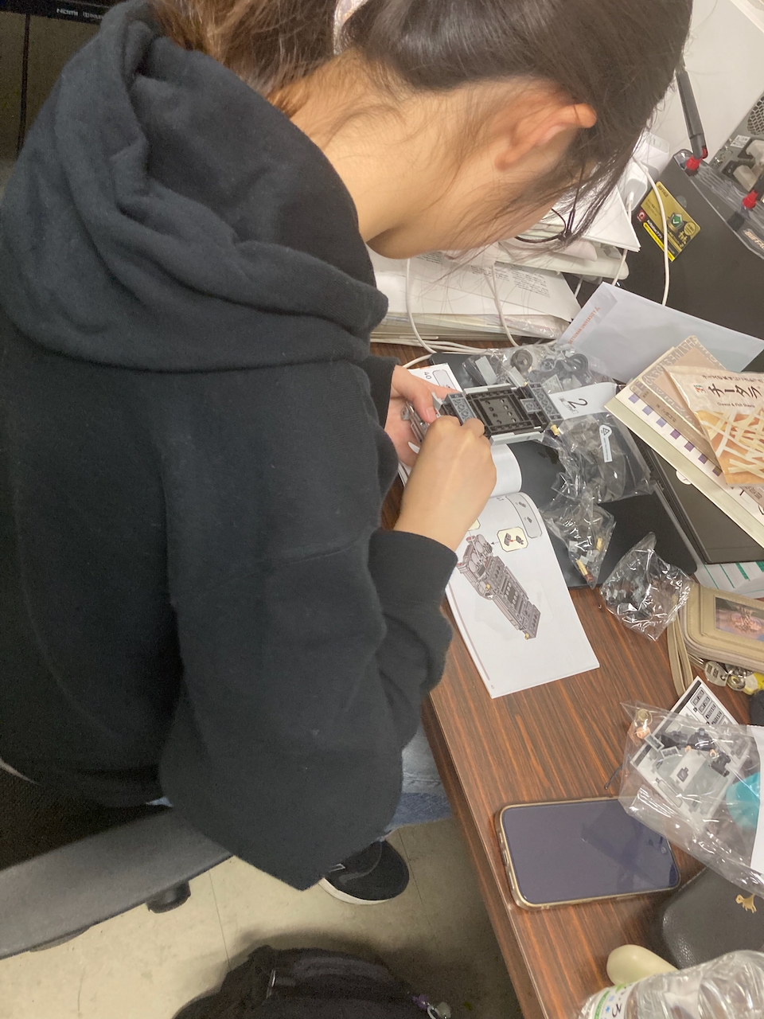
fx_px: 824
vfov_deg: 63.4
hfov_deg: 49.7
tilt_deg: -45.7
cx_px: 382
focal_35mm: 28
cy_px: 510
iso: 250
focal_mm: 3.99
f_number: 1.8
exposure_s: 1/40
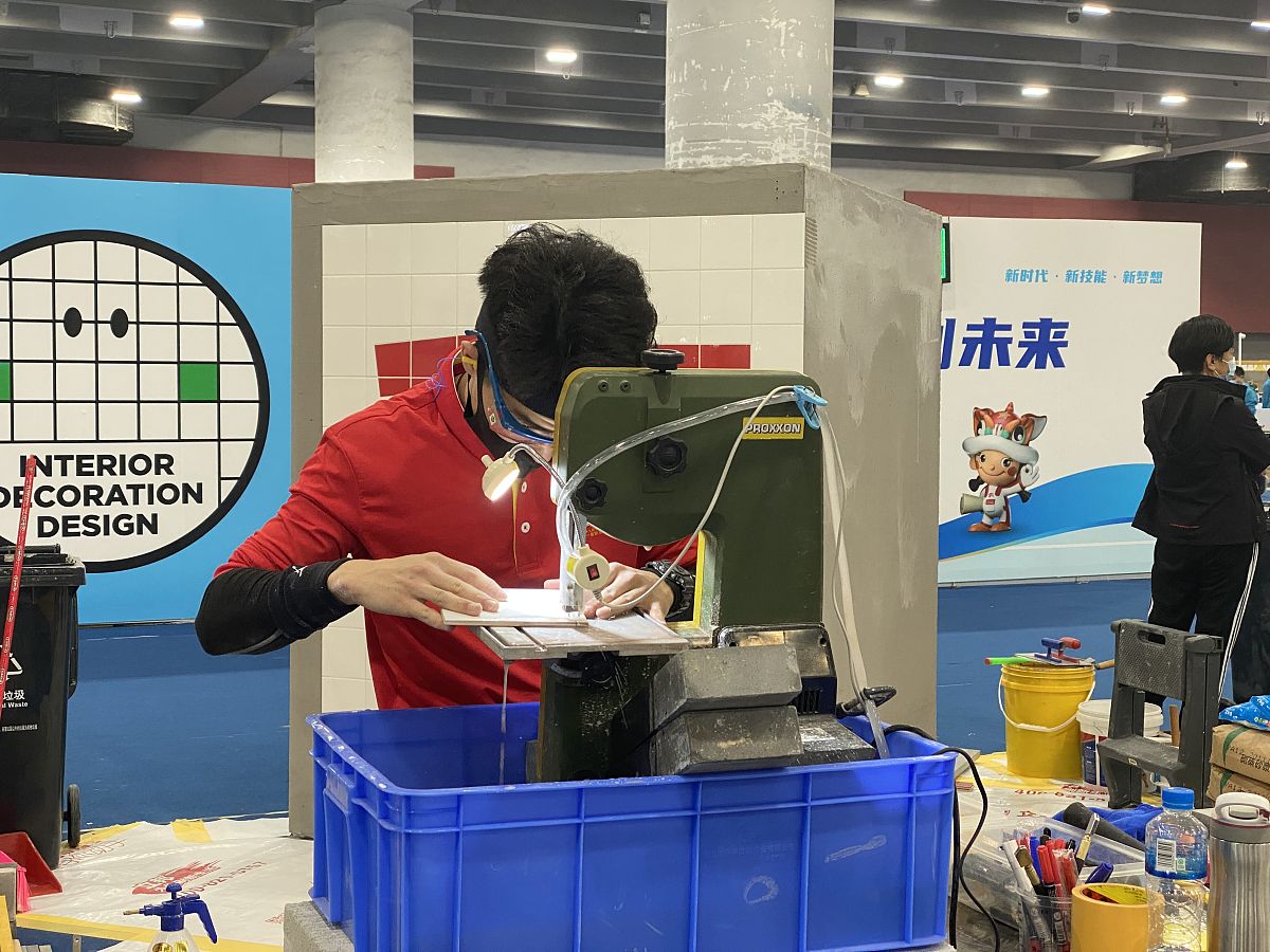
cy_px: 476
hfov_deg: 36.8
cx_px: 635
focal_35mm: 52
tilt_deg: -3.7
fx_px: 1908
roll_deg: -0.9
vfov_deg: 28.0
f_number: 2
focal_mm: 6
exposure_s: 1/50
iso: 125
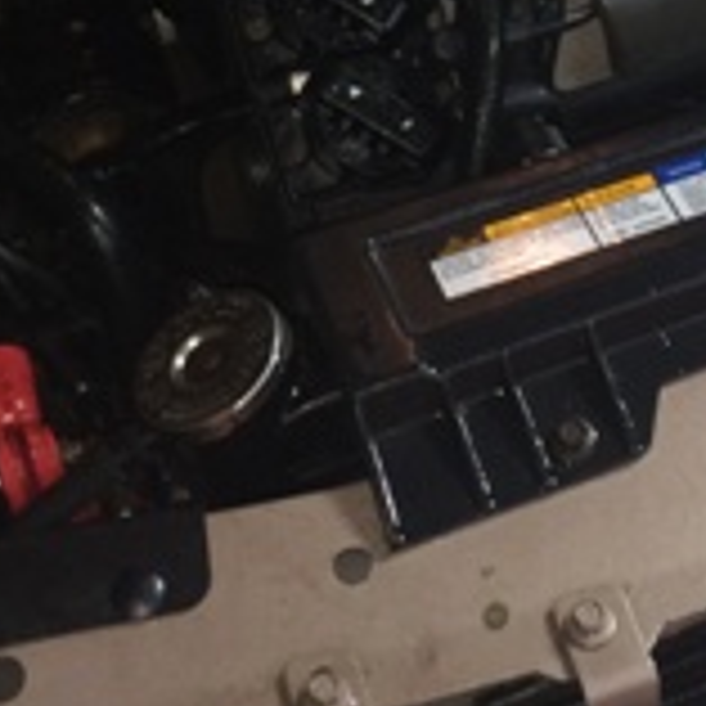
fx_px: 2538
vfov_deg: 14.9
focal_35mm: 110
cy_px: -288
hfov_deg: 15.6
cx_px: 677
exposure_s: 1/30
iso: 100
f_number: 2.2
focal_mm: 4.12
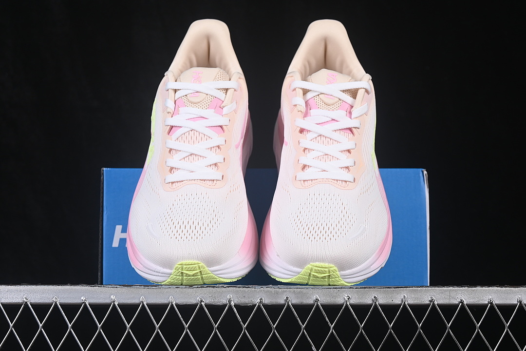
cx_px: 263
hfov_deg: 27.0
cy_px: 176
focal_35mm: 75
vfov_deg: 18.2
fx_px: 1096
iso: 160
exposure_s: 1/80
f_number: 8
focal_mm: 50
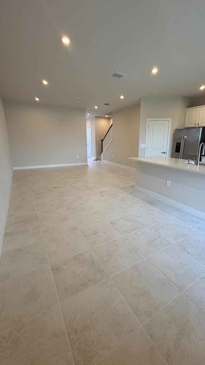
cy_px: 180
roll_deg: -1.3
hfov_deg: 66.6
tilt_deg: -13.7
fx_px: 155
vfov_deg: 99.4
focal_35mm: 16
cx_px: 120
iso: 125
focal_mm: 2.22
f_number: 2.2
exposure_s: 1/120
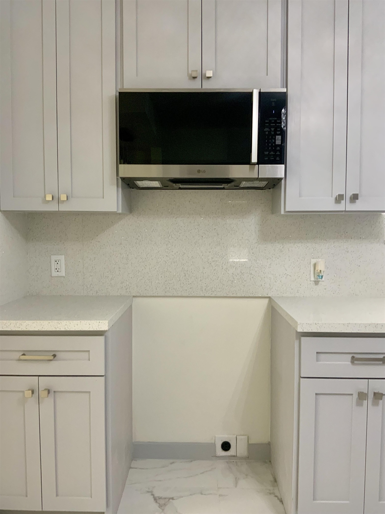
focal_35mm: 29
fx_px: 430
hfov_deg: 48.2
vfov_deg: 61.7
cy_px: 257
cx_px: 192
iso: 125
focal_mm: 3
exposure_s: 1/60
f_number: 1.8
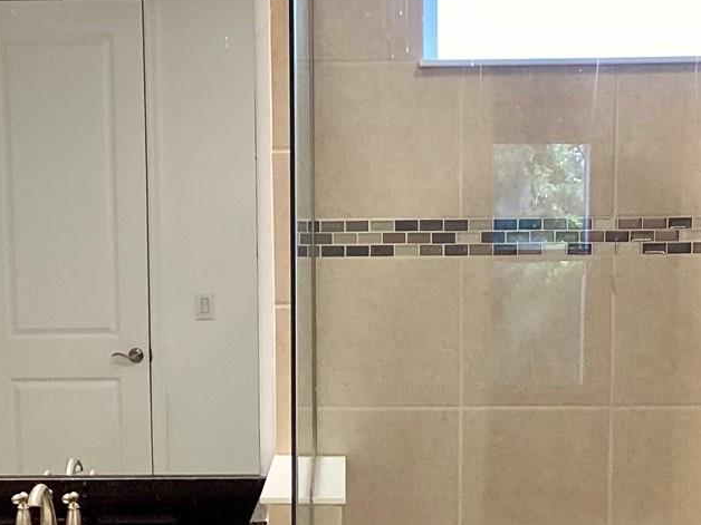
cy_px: 456
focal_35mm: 79
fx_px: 1600
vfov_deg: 18.4
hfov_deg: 24.7
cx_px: 315
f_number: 2.4
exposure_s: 1/60
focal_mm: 3.3
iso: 125
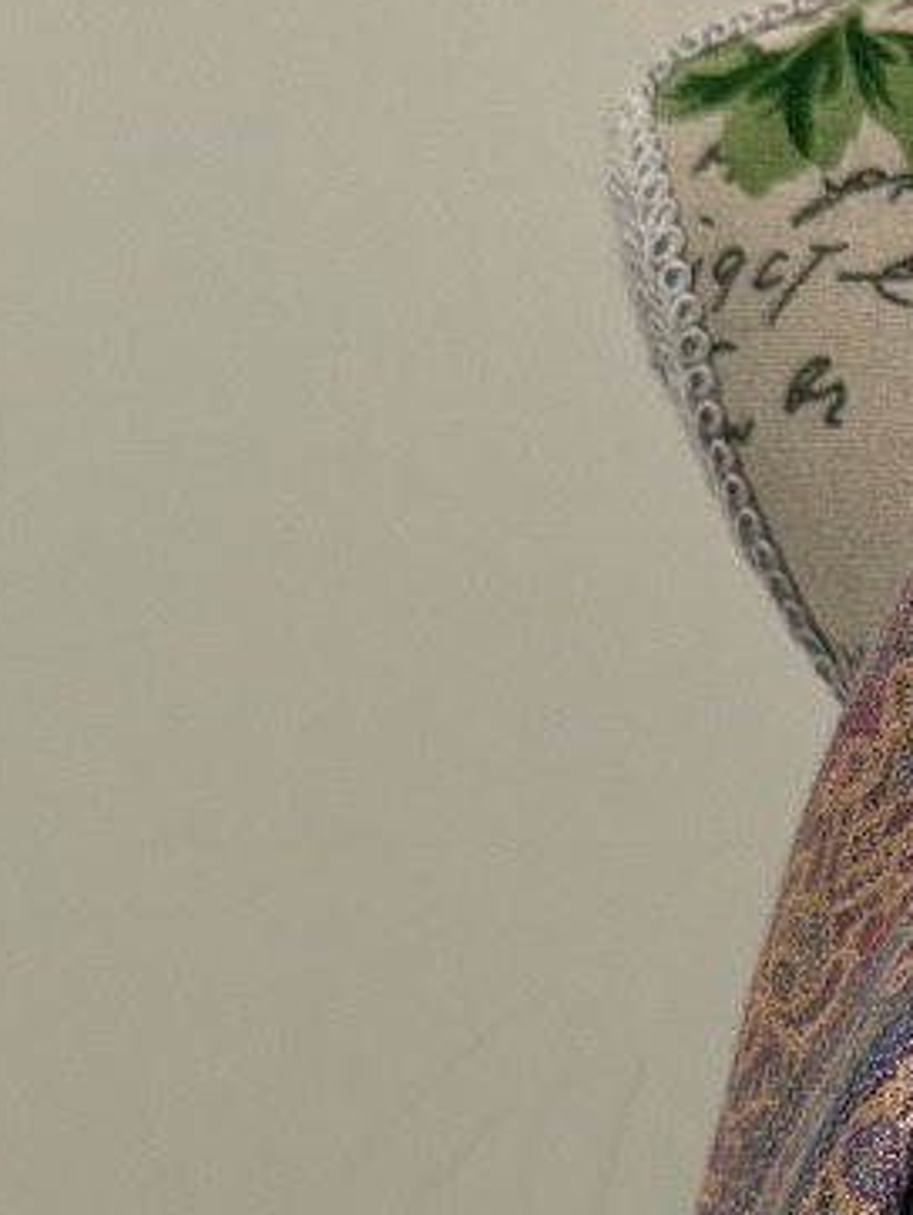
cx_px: 1860
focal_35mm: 106
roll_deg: +1.8
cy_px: 1242
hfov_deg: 12.3
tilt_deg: -9.8
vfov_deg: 18.0
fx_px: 3723
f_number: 1.78
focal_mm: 6.76
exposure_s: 1/121
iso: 160
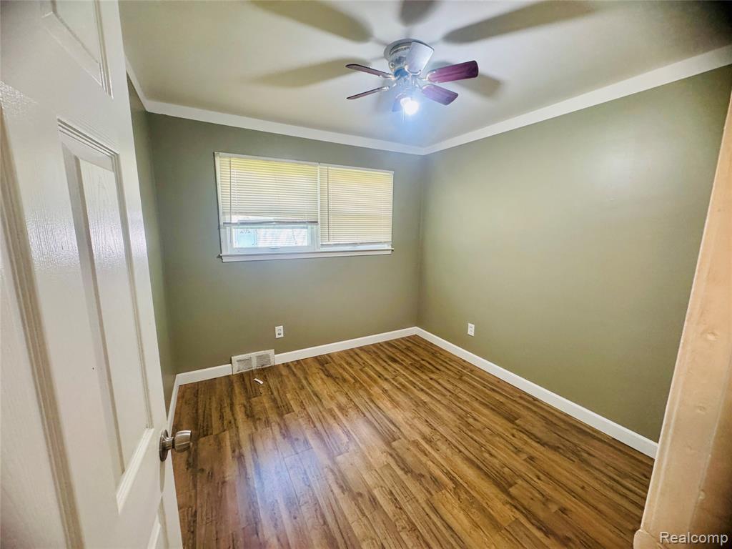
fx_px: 296
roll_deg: -0.5
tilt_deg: -10.1
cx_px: 366
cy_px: 274
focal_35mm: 14
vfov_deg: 85.7
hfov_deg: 102.1
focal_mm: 2.22
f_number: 2.2
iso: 320
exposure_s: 1/120
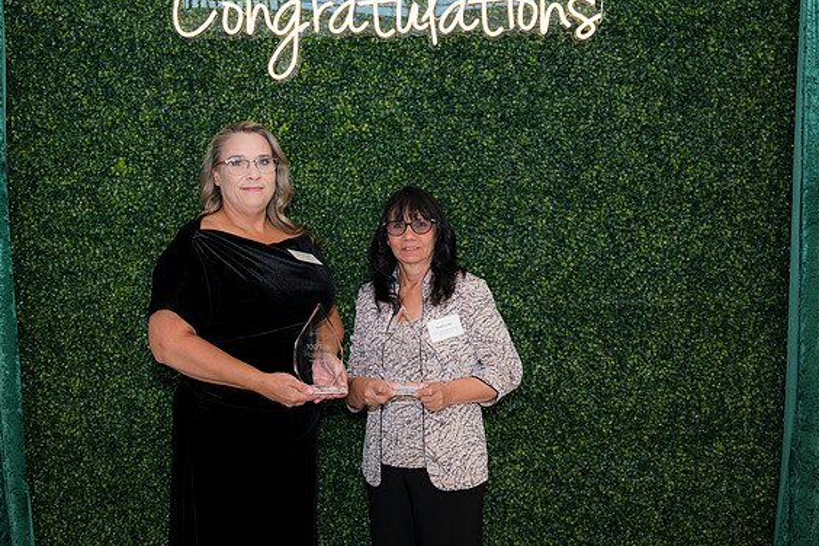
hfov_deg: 53.1
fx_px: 819
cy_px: 268
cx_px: 412
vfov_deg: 36.9
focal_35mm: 36
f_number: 5
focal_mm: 35
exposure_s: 1/160
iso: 400
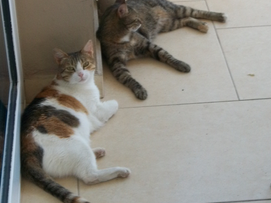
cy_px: 81
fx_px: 861
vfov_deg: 13.5
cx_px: 148
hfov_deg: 17.9
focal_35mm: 110
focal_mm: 11
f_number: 4.1
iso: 83
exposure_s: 1/50
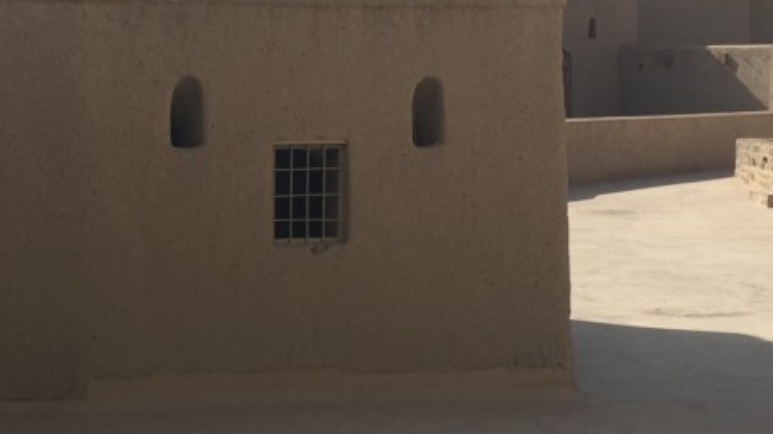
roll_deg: -0.5
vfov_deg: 14.6
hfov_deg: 25.4
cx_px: 245
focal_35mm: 83
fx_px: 1701
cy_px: 226
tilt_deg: -6.0
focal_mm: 4.15
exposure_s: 1/2475
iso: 32
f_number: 2.2
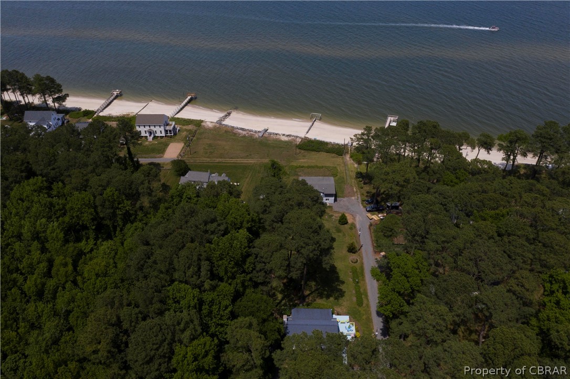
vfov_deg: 46.4
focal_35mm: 28
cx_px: 285
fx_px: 443
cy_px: 190
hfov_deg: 65.5
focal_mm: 10.26
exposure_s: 1/500
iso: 100
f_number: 10
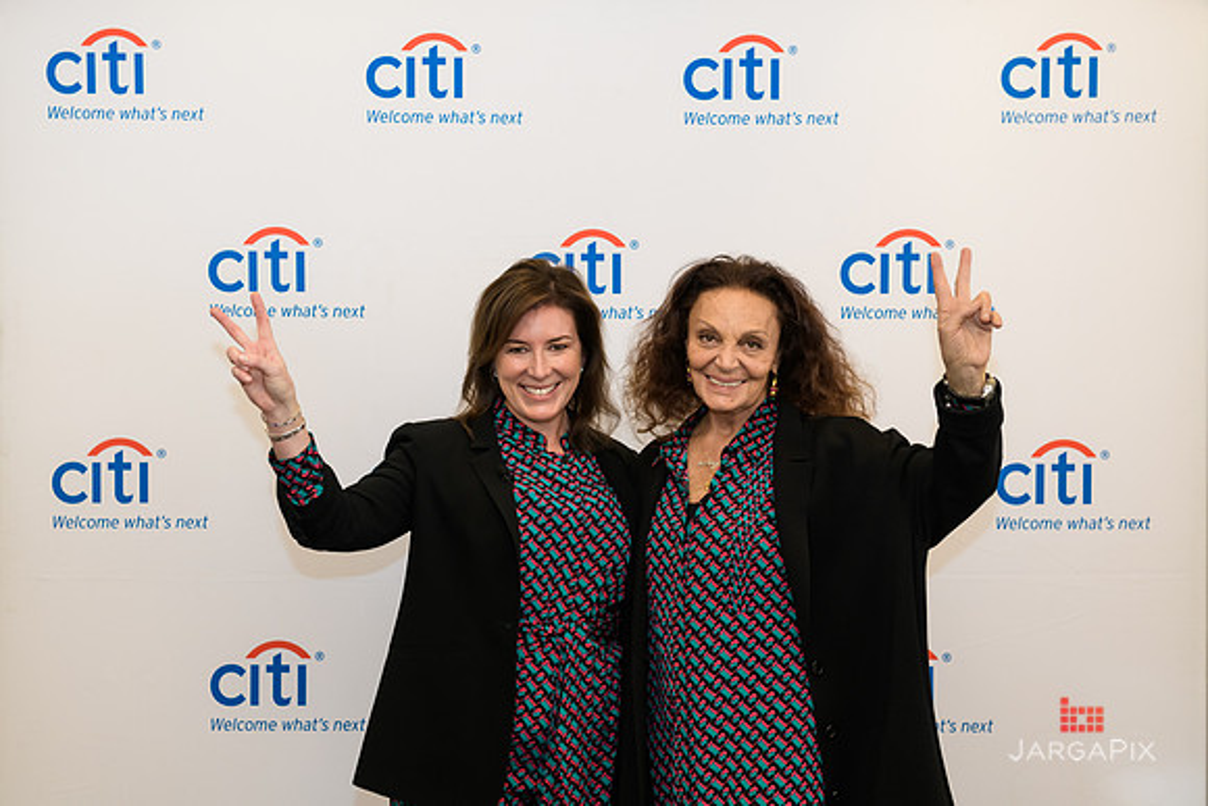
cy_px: 368
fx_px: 2117
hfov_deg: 31.8
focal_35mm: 63
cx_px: 551
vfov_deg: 21.6
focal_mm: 58
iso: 800
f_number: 4
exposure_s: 1/125
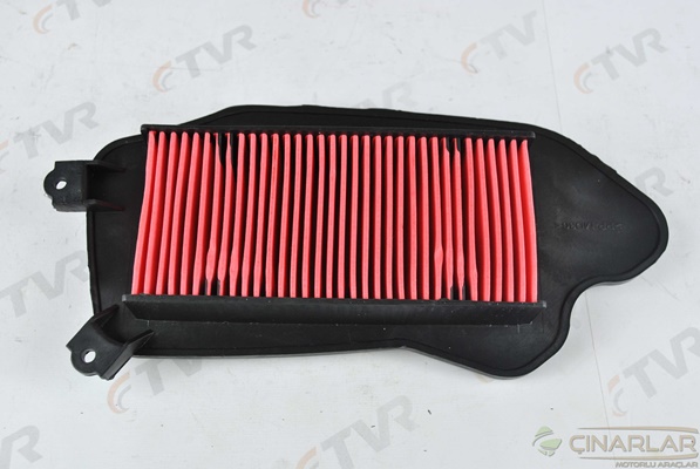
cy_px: 234
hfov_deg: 41.1
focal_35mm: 48
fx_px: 935
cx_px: 350
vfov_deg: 28.2
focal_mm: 32
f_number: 5.6
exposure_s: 1/15
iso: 200
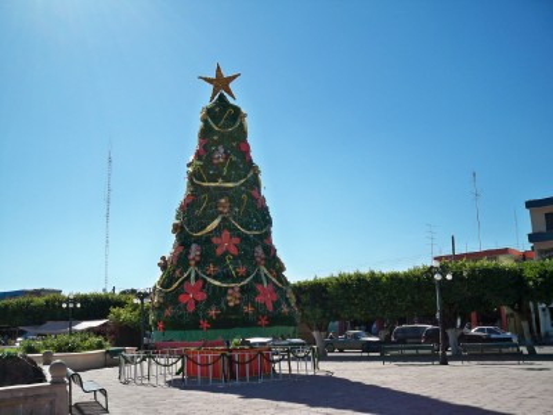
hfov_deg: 52.6
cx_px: 276
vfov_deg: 40.7
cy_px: 208
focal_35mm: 35
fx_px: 559
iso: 64
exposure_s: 1/500
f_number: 4.7
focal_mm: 6.3
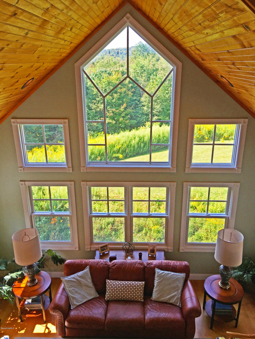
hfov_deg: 48.2
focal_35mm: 29
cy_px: 170
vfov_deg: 61.7
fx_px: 285
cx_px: 128
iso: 25
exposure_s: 1/206
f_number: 2.2
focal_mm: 4.15
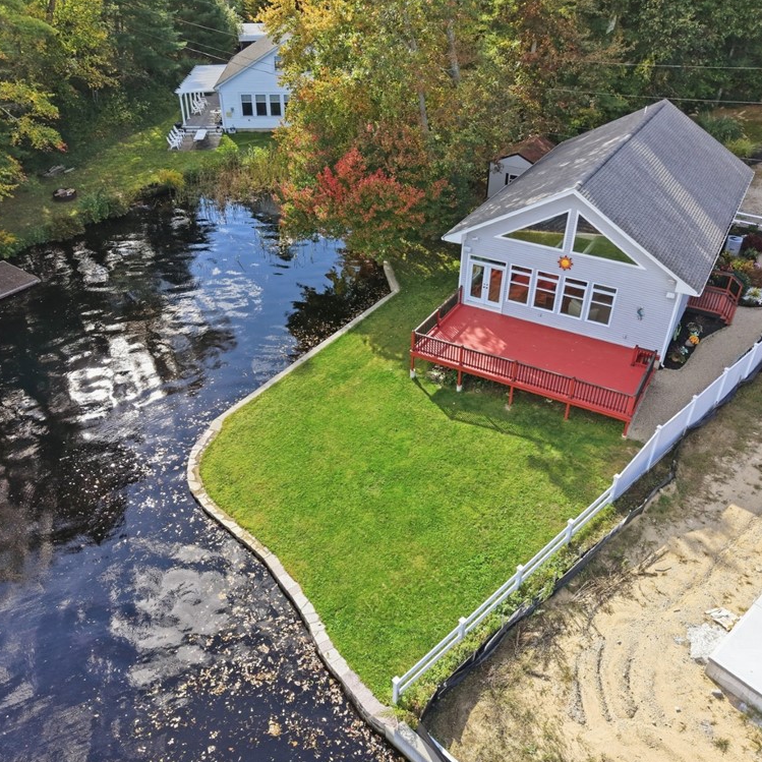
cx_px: 378
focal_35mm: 29
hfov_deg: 55.6
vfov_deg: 55.6
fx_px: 722
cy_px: 376
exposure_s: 1/2000
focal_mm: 8.7
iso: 280
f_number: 1.8
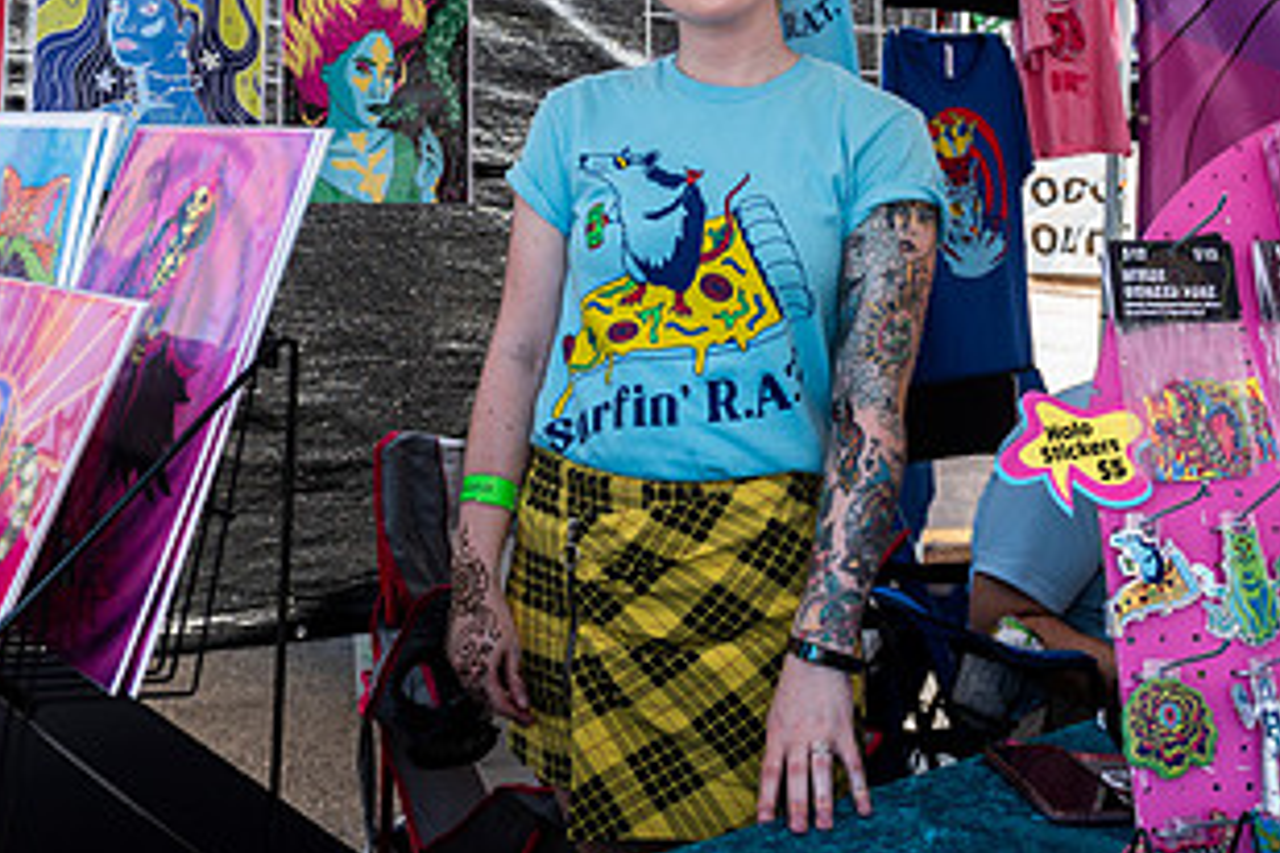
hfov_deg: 43.6
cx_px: 609
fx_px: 1600
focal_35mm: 45
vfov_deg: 28.9
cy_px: 110
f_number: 4
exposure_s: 1/160
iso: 50
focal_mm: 24
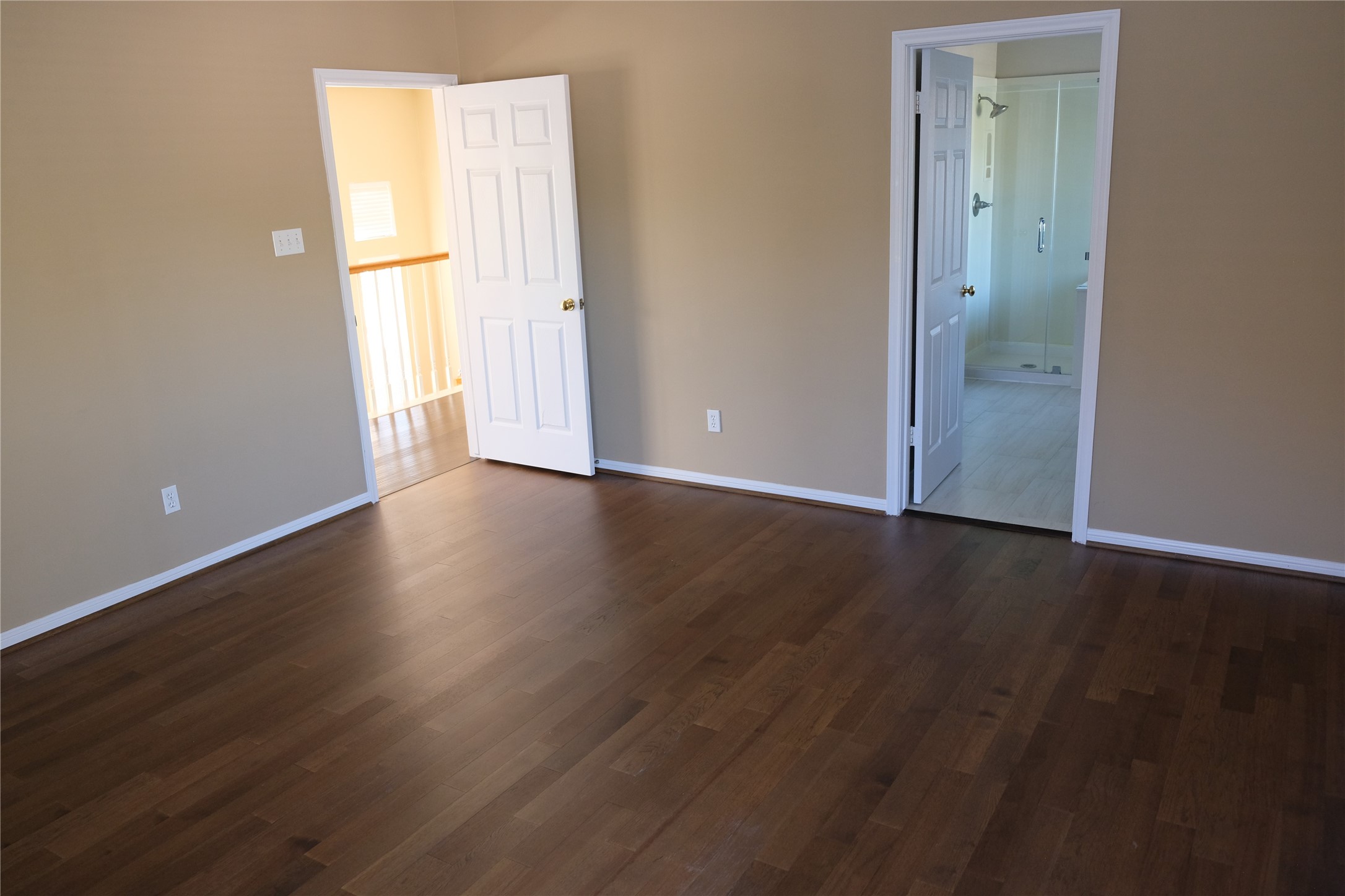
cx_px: 672
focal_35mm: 27
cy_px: 448
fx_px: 1009
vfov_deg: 47.9
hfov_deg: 67.4
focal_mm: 18
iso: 800
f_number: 2.8
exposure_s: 1/45
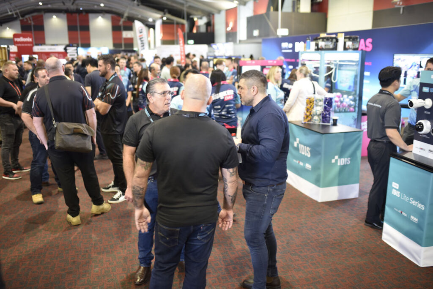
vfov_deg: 37.9
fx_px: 421
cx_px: 216
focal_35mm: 35
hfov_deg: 54.4
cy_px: 144
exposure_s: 1/60
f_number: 1.8
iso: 800
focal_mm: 35
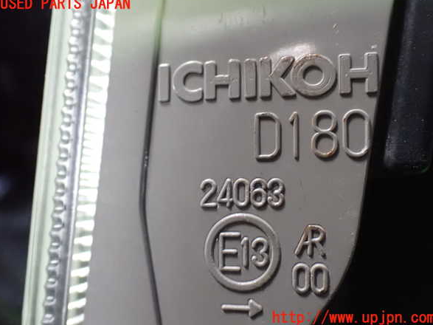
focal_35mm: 45
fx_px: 563
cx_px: 218
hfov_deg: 42.1
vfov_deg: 32.2
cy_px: 161
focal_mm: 7.84
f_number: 2.9
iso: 1600
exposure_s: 1/30
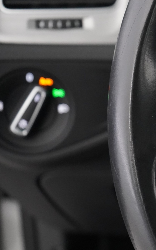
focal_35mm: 108
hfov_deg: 11.7
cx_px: 213
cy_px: 120
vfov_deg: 19.3
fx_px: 735
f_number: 5
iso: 8000
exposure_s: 1/40
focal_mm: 60
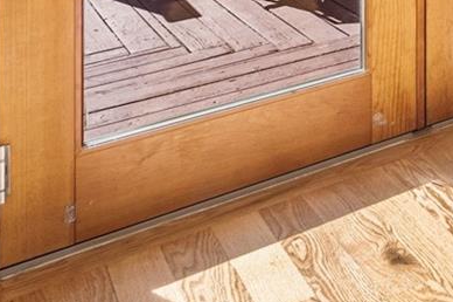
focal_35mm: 66
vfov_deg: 16.9
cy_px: -247
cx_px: 810
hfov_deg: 21.0
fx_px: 830
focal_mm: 16
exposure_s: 1/5
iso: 100
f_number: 8
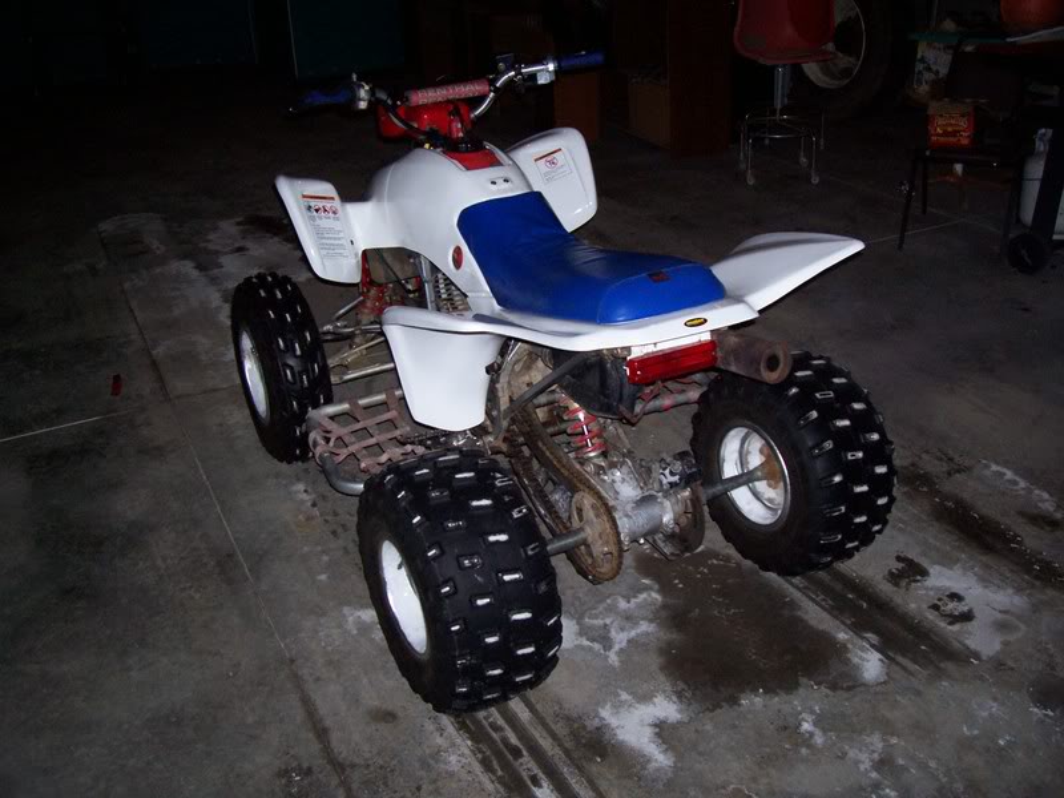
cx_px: 532
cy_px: 399
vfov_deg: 41.8
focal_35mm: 34
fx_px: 1045
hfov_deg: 54.0
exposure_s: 1/112
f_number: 2.7
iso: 140
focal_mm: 5.6
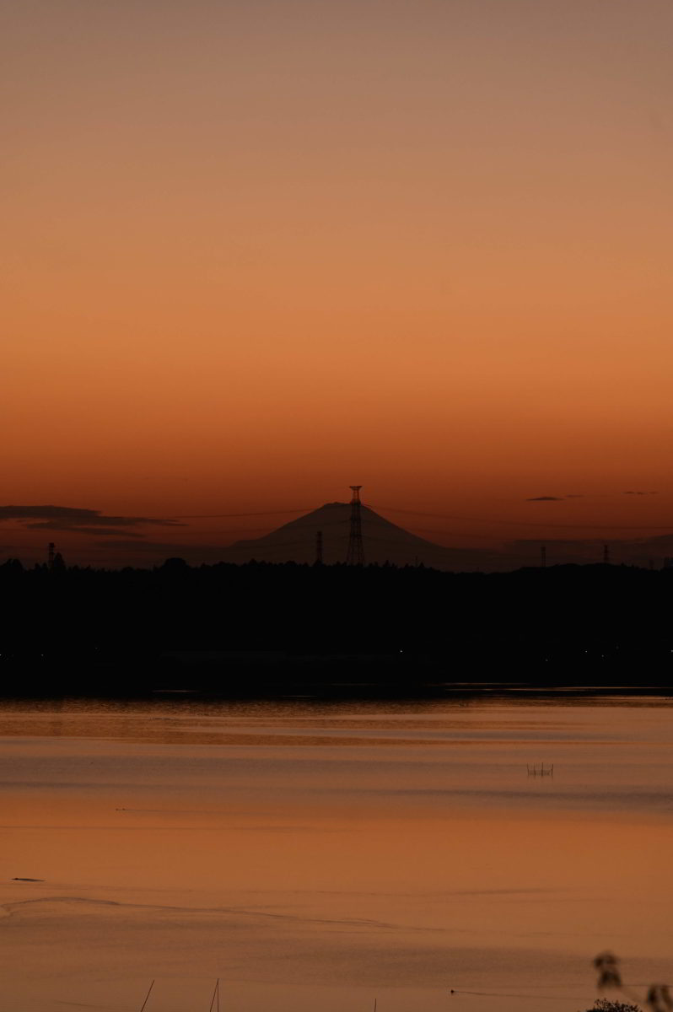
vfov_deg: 11.4
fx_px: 5056
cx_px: 336
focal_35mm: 180
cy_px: 506
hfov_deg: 7.6
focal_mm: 180
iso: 1250
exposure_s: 1/200
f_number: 5.6
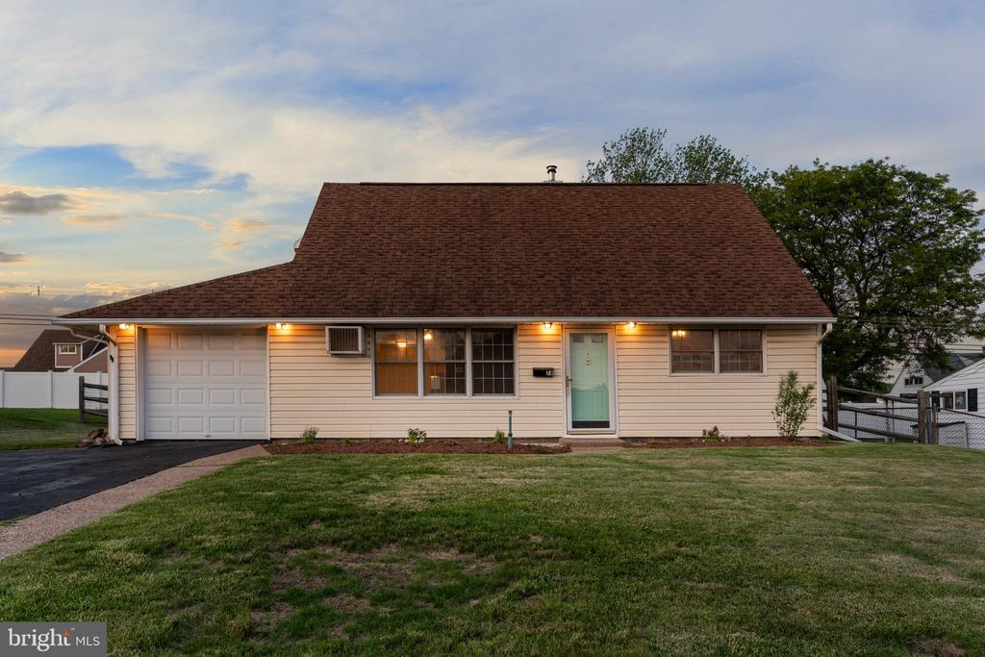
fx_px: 629
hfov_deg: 76.1
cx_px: 492
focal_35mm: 23
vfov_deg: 55.1
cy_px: 328
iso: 400
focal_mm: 23
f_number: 9
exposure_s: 1/8
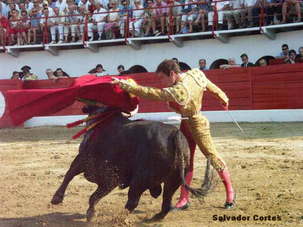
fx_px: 1182
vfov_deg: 11.0
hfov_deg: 14.6
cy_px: 114
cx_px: 152
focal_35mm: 135
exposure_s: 1/1250
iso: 400
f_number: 4.5
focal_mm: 34.26
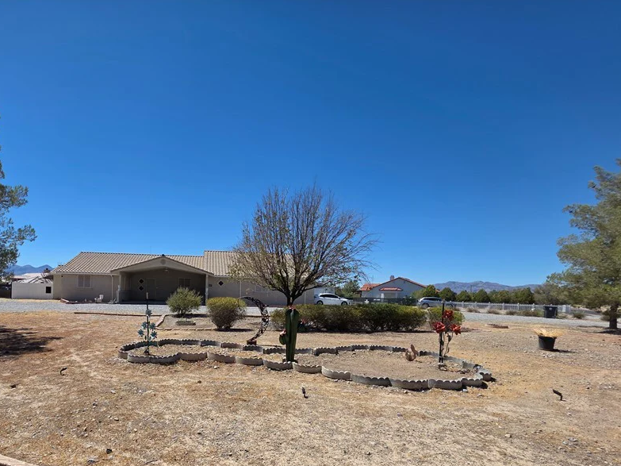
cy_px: 297
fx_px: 305
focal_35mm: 17
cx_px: 232
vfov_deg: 73.2
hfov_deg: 89.2
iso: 40
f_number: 1.9
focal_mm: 2.2
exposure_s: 1/3100
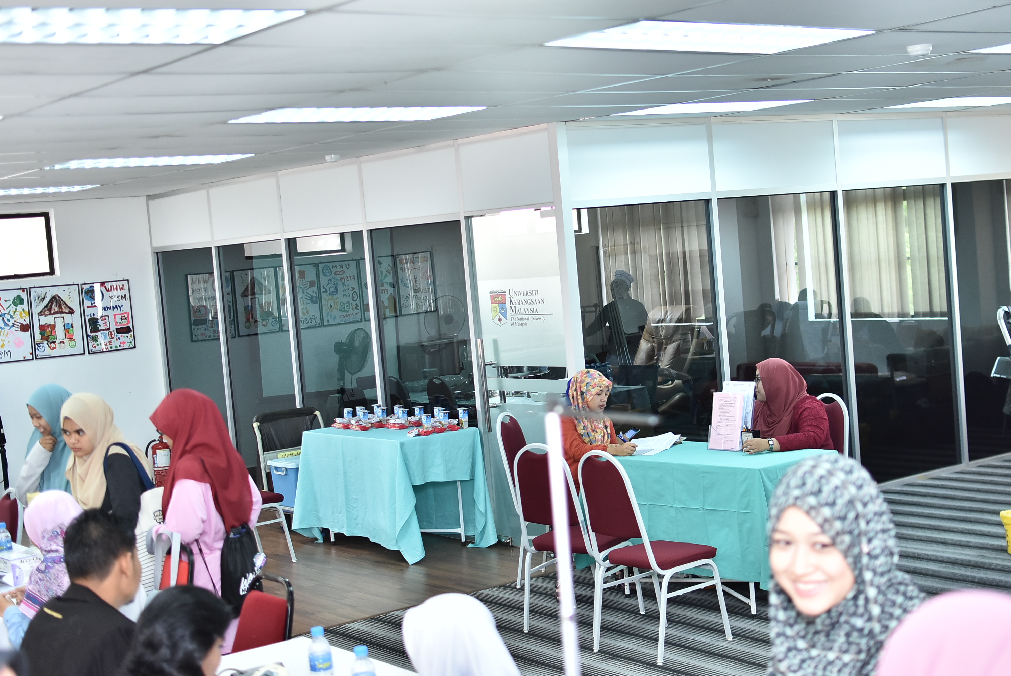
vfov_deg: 25.8
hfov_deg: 37.8
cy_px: 338
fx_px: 1475
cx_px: 506
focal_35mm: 52
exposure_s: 1/250
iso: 800
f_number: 2.2
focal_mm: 35
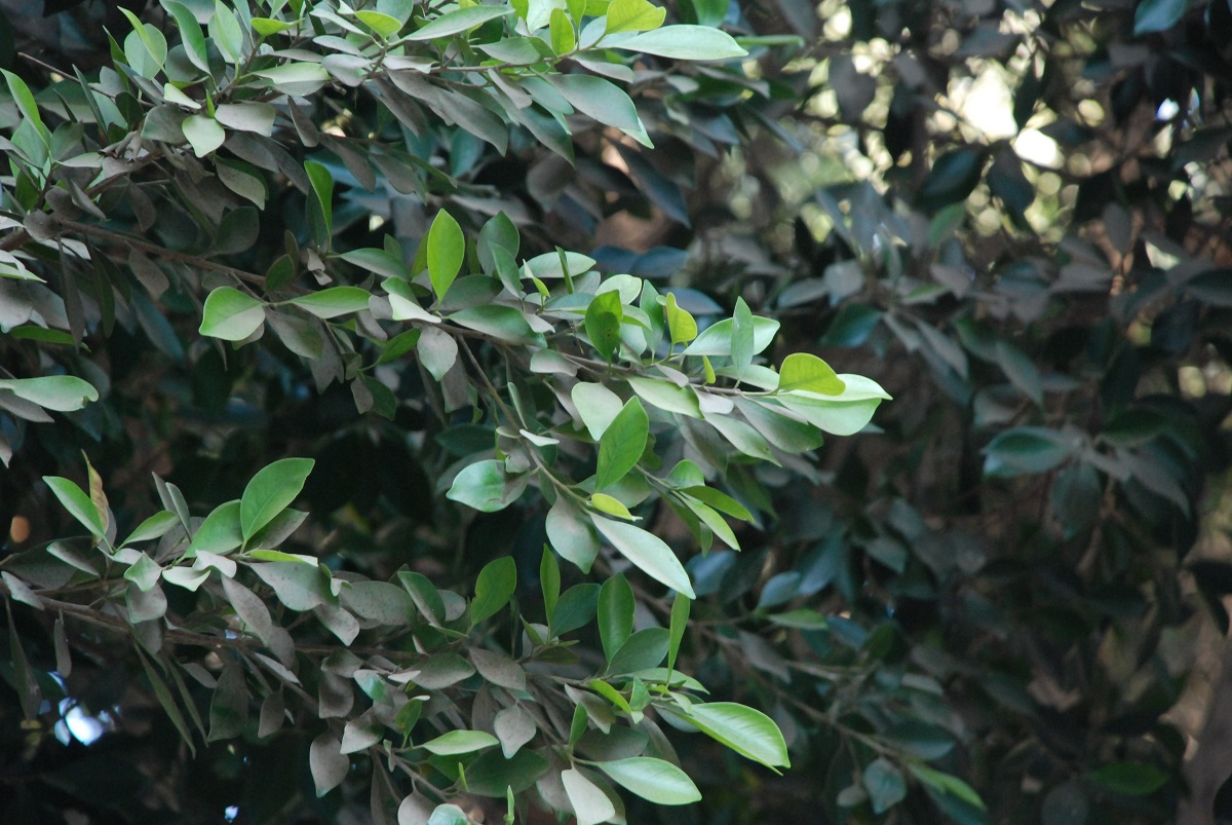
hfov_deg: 10.1
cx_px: 616
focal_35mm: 202
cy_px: 412
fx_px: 6937
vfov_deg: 6.8
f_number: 5.6
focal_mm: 135
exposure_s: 1/60
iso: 1000
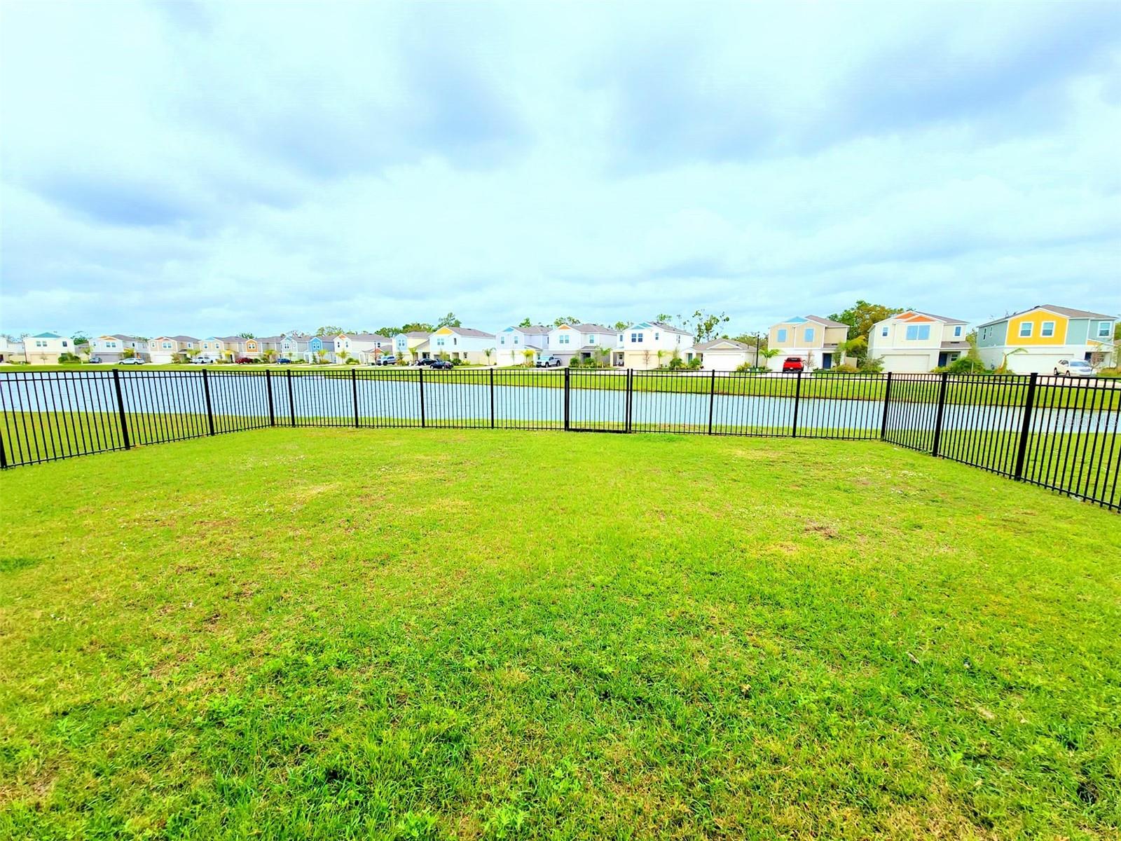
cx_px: 560
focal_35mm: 13
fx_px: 421
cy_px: 420
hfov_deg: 106.2
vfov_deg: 89.9
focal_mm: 2.2
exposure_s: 1/1619
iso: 50
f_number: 2.2
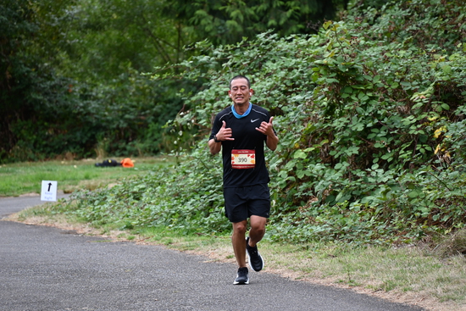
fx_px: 2589
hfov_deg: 10.3
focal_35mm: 200
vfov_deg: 6.9
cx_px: 233
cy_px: 156
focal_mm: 200
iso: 400
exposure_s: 1/250
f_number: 6.3
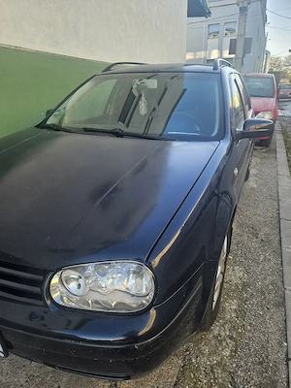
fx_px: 258
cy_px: 194
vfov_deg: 73.9
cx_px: 146
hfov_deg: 58.9
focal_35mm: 23
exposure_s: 1/112
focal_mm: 5.4
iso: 25
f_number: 1.8
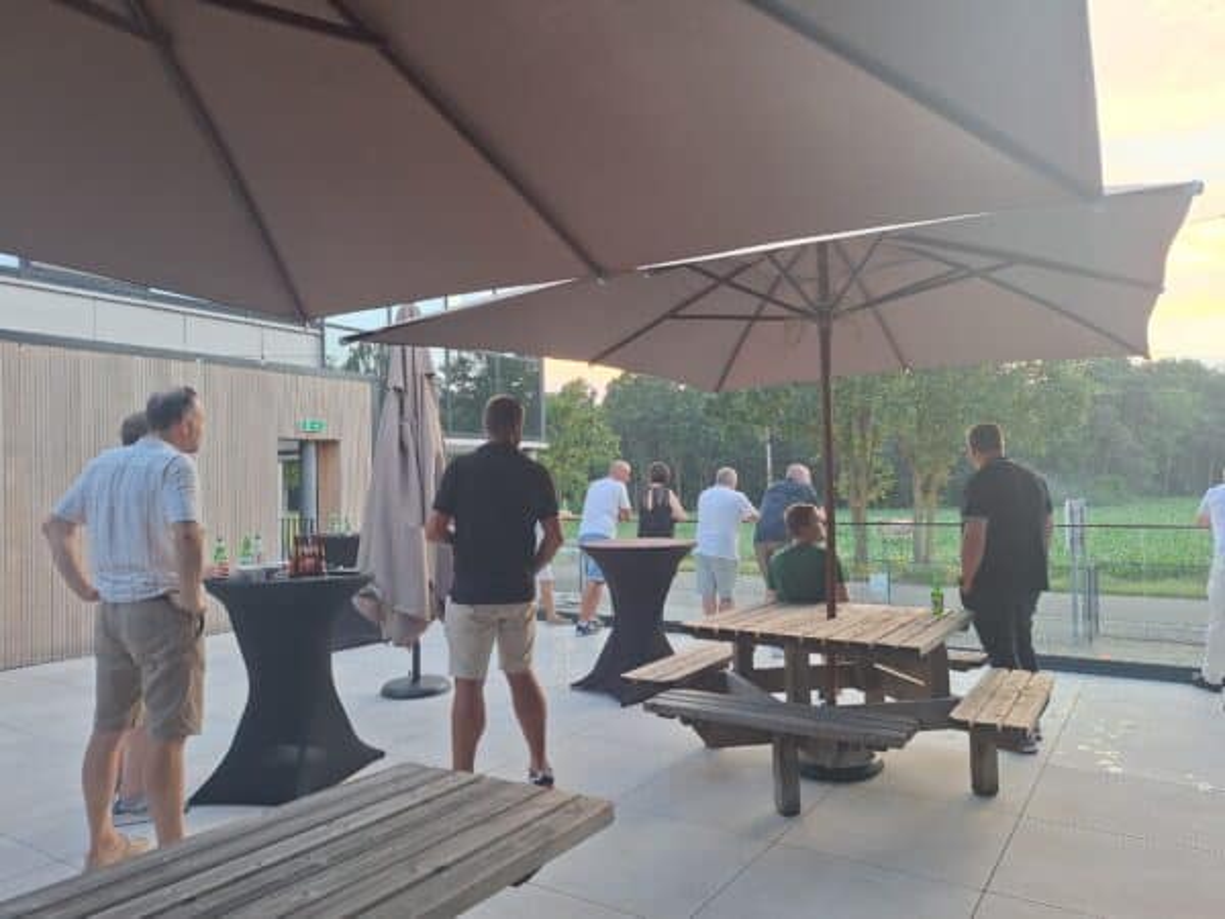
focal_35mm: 23
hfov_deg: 73.9
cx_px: 612
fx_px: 814
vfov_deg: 58.9
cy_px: 460
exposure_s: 1/100
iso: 64
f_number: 1.8
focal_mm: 5.54
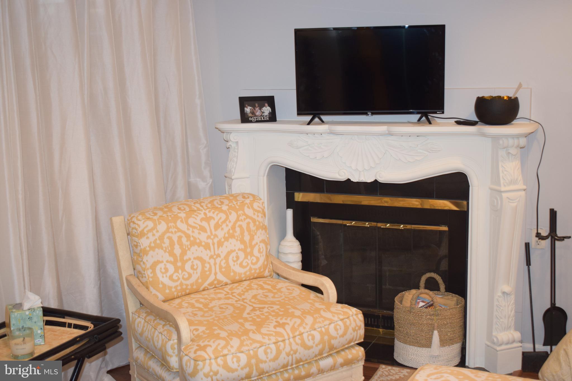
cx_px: 286
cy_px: 190
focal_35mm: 46
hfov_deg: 42.3
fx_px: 739
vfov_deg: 28.9
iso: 800
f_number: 4.2
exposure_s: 1/30
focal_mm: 31
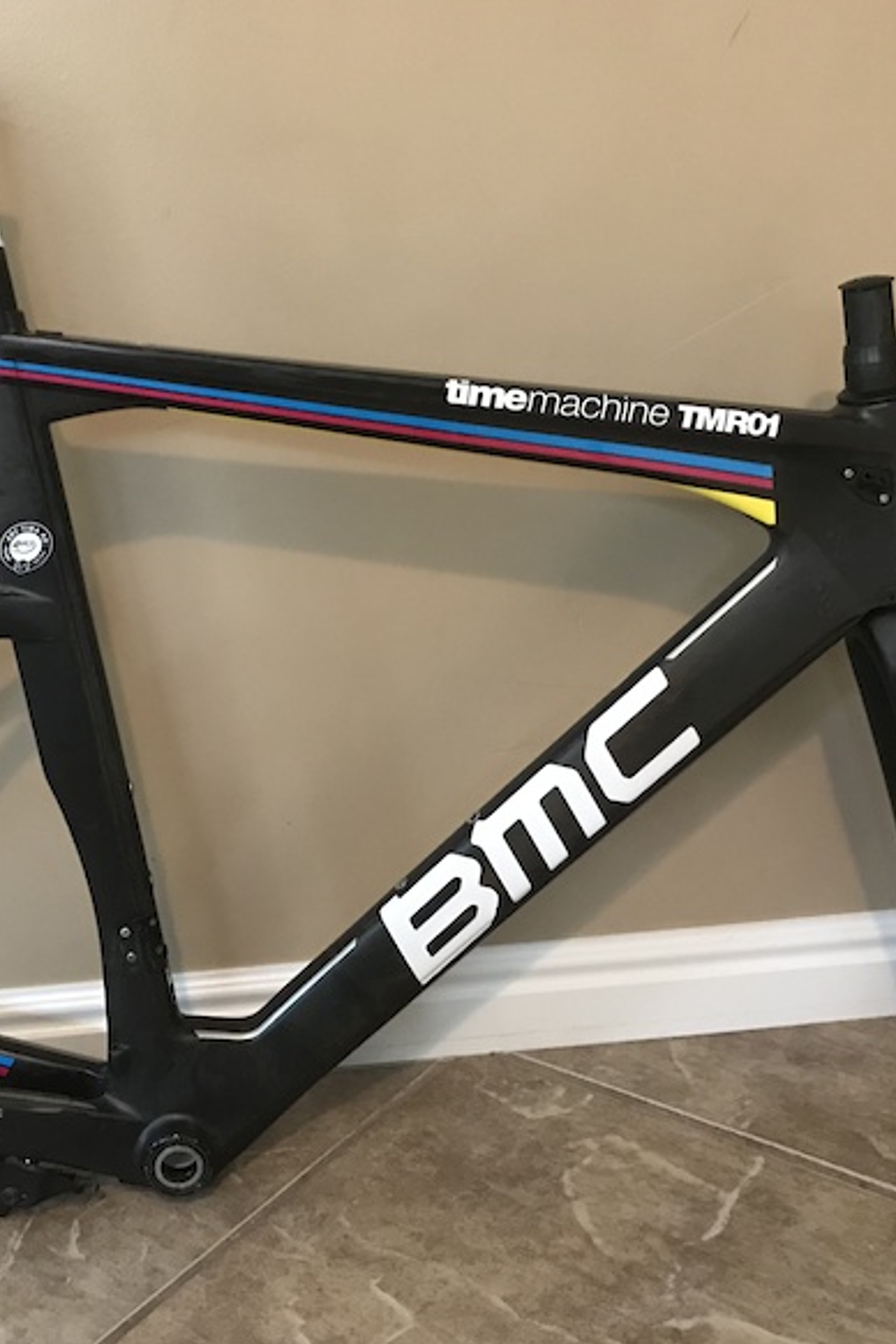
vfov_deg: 48.5
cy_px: 674
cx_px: 335
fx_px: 1493
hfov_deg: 33.2
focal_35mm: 40
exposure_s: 1/7
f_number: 1.8
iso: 100
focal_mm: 3.99
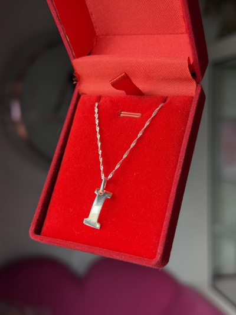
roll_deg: +0.0
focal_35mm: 48
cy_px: 158
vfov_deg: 39.6
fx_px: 436
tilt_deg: -3.7
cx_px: 118
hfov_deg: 30.3
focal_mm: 6.76
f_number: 1.78
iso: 64
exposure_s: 1/121
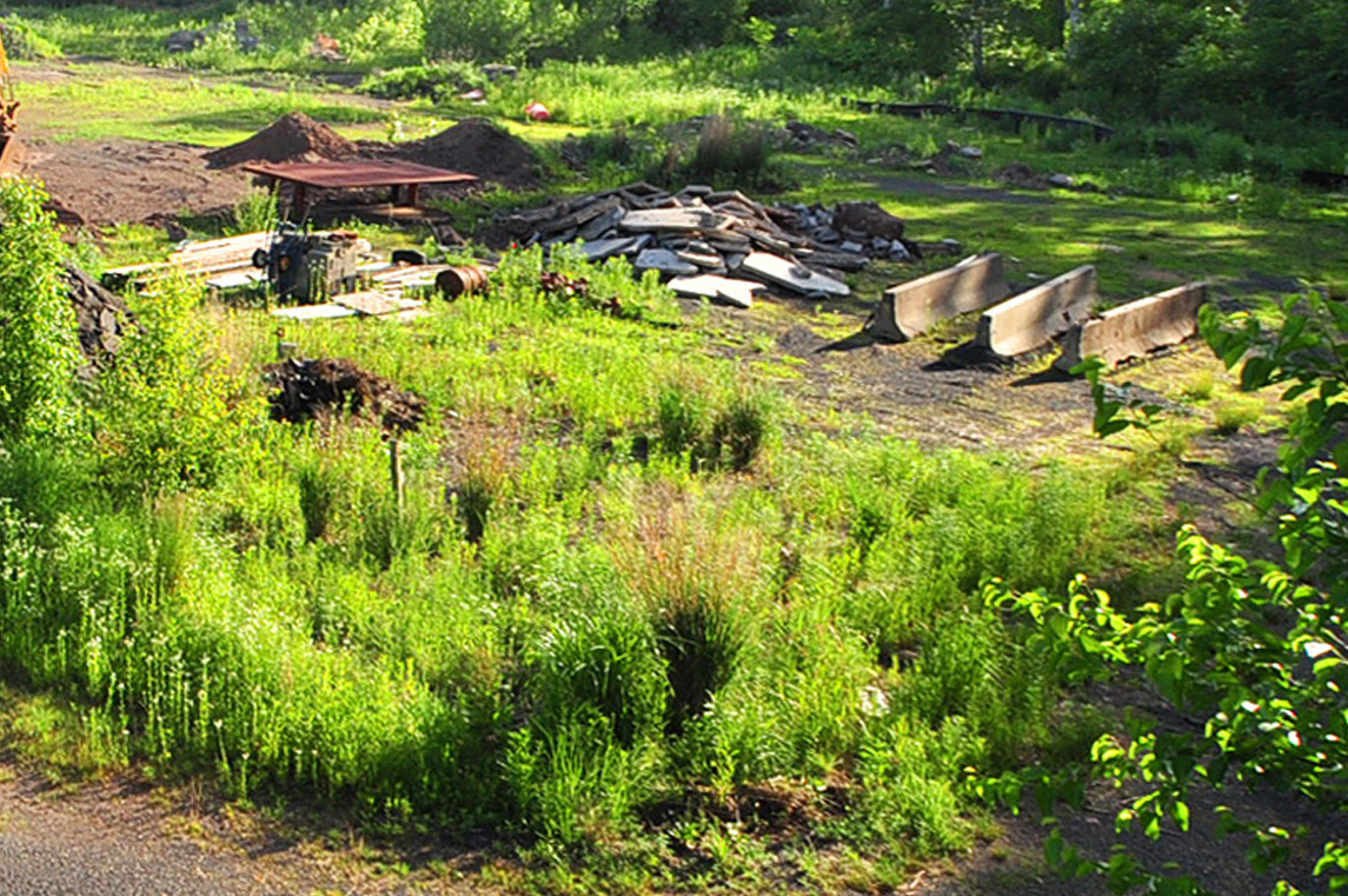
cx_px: -345
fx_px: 1421
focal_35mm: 38
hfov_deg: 36.3
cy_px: 56
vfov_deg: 32.8
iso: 320
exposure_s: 1/320
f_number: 8
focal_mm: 10
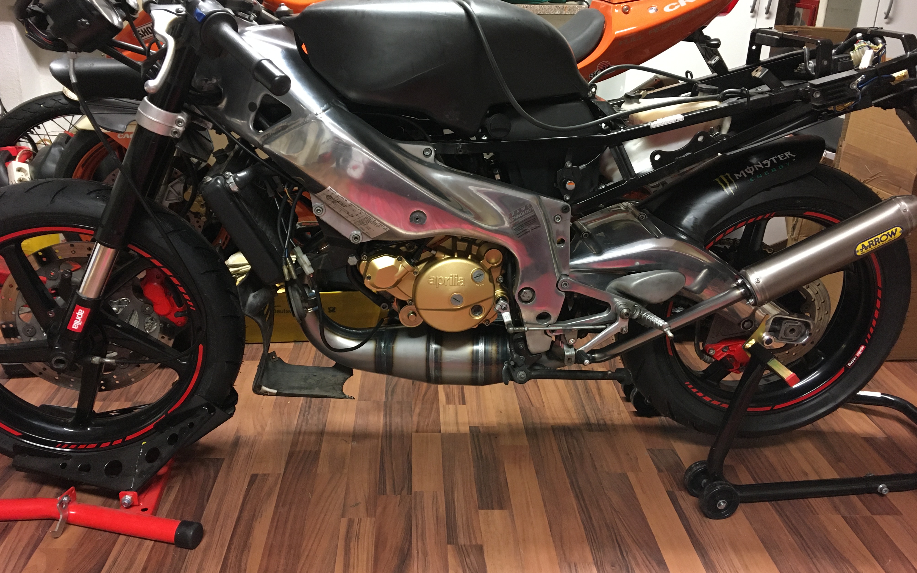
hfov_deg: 61.2
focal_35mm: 31
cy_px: 249
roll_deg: -3.0
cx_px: 458
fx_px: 775
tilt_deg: -19.4
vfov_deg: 40.5
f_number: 2.2
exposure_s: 1/20
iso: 200
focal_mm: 4.15
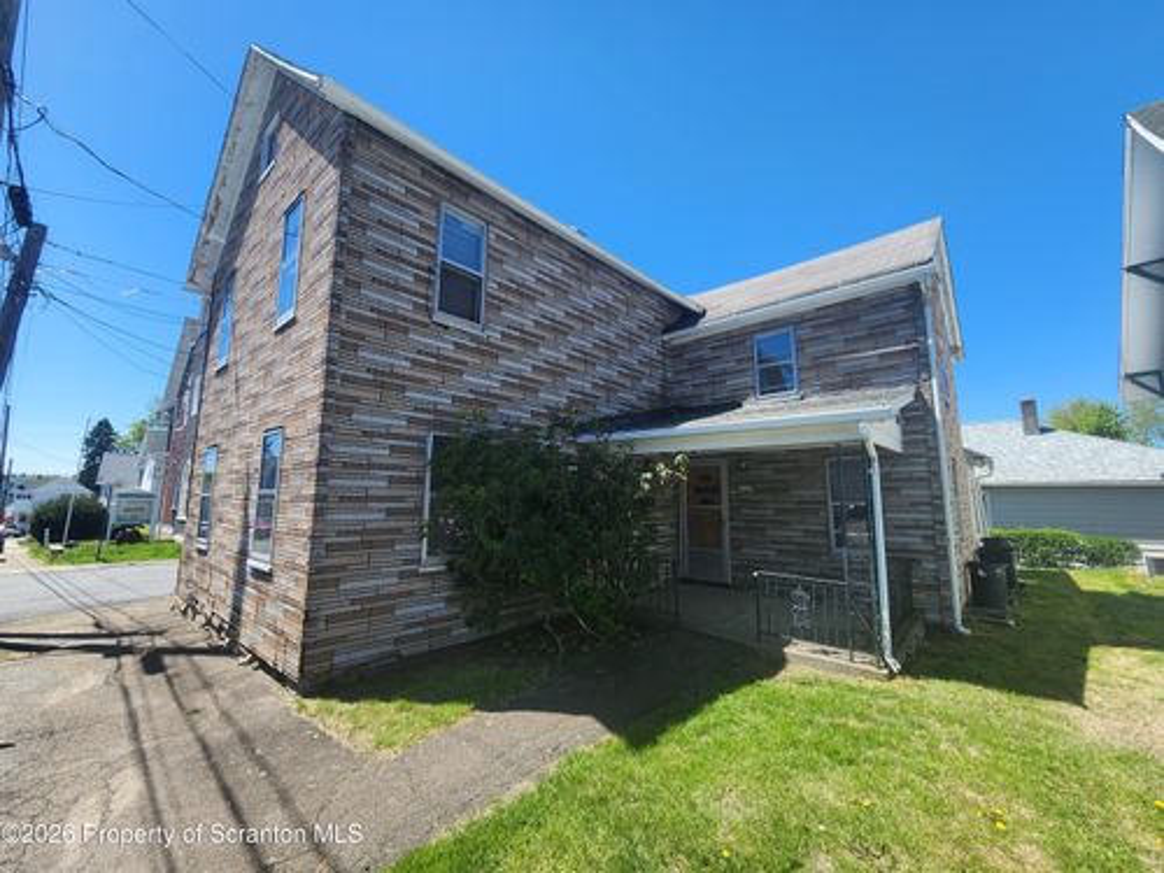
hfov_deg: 106.2
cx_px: 582
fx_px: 437
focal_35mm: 13
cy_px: 436
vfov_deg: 89.9
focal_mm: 2.2
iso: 50
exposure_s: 1/1008
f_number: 2.2
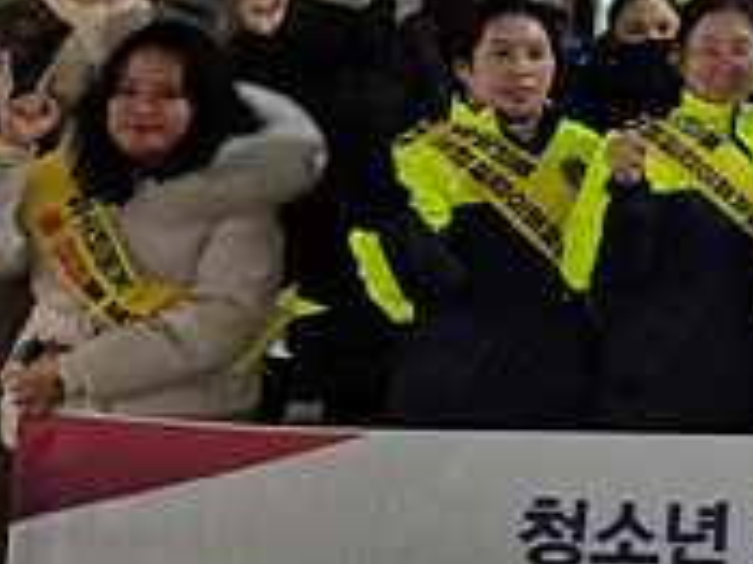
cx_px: 1368
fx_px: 1826
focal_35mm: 84
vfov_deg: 16.9
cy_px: -73
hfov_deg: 18.2
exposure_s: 1/60
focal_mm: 5.4
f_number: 1.8
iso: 800
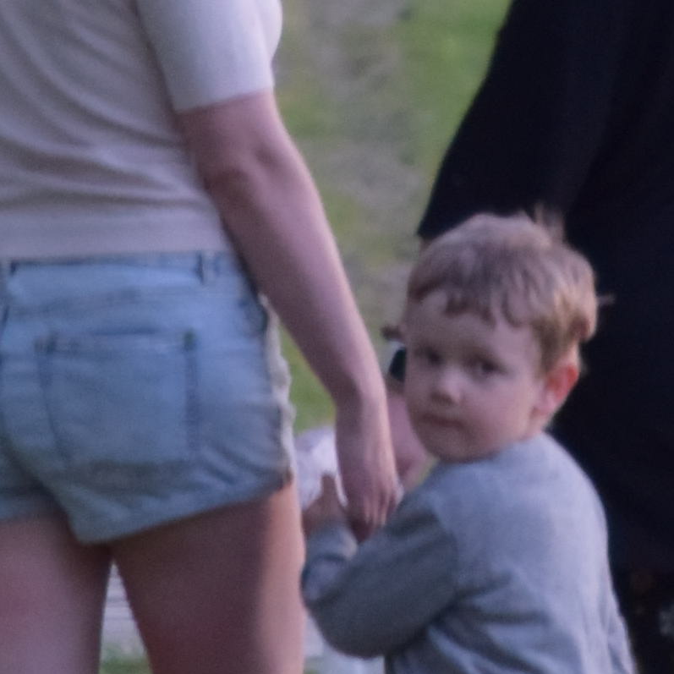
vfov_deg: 0.8
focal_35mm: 2111
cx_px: 466
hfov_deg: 0.8
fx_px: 46502
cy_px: -14
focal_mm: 220
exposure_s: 1/60
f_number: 5.3
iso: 1250
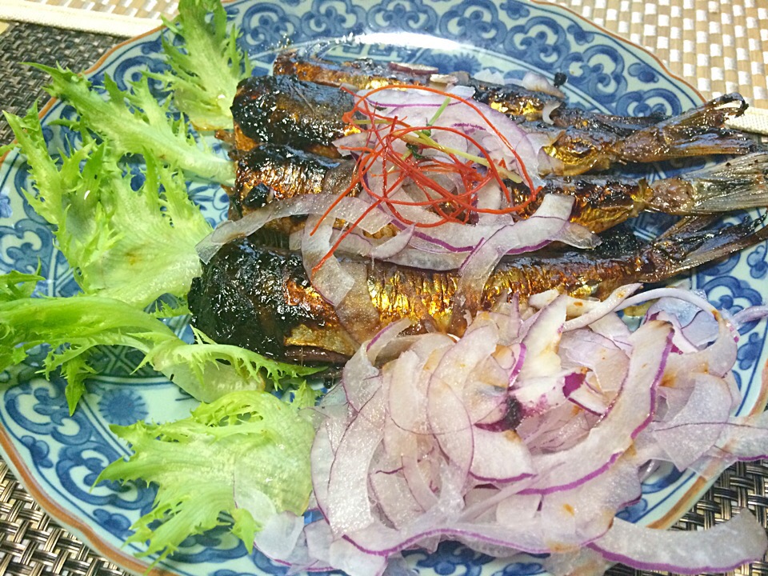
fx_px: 643
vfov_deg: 48.2
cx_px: 384
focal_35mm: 29
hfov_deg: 61.7
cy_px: 288
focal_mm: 4.15
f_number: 2.2
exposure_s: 1/30
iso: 125
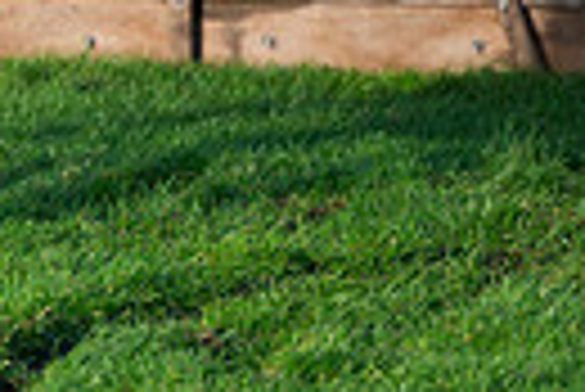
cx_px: -517
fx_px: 14609
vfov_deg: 1.5
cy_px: -504
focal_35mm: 898
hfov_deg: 2.3
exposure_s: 1/2500
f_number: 3.5
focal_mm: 175
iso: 320
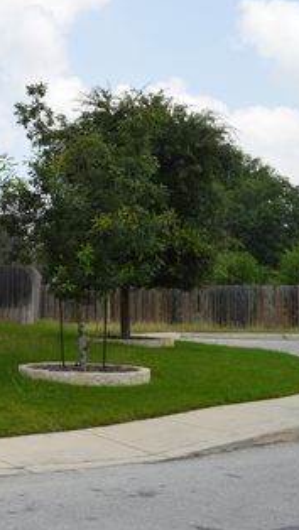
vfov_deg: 32.7
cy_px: 218
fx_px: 901
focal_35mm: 64
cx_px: -125
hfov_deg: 17.3
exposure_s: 1/200
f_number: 9
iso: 100
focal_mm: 20
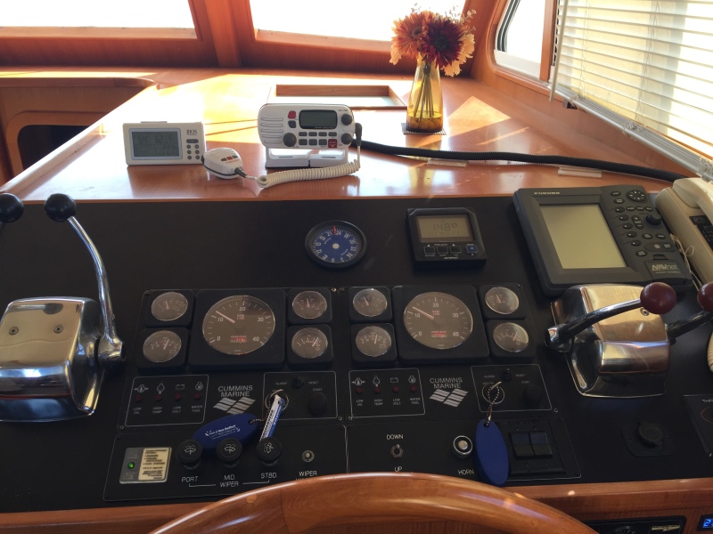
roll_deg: +1.6
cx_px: 356
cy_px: 267
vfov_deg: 48.2
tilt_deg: -24.0
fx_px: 597
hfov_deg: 61.7
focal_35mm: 29
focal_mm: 4.15
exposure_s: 1/100
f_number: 2.2
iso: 32
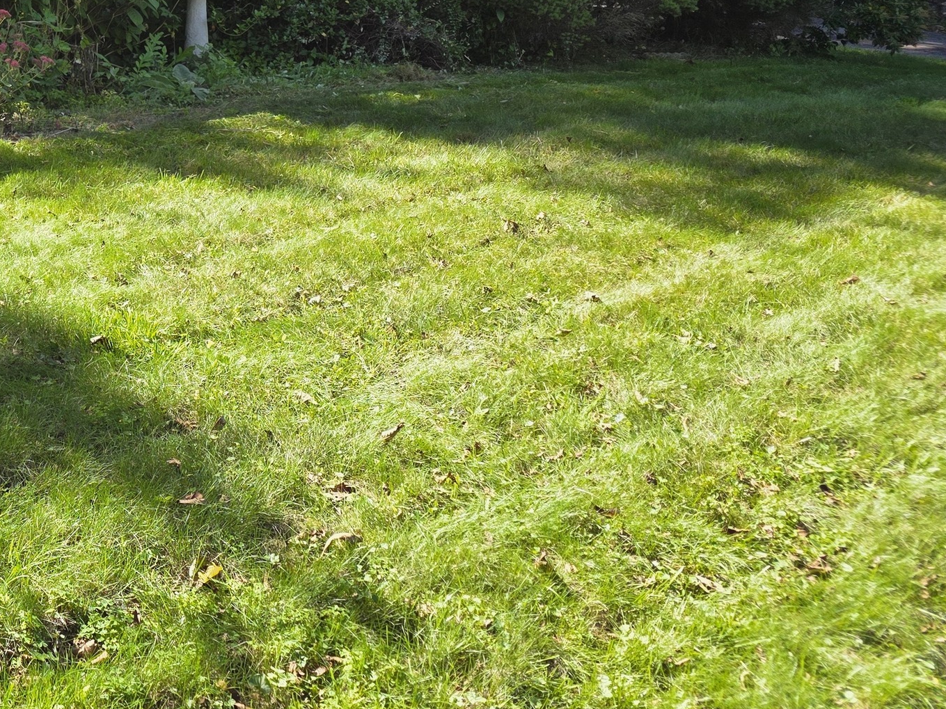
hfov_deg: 32.3
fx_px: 1421
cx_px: -100
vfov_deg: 27.2
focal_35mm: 52
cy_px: 93
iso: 25
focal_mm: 6.3
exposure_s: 1/359
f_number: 1.7
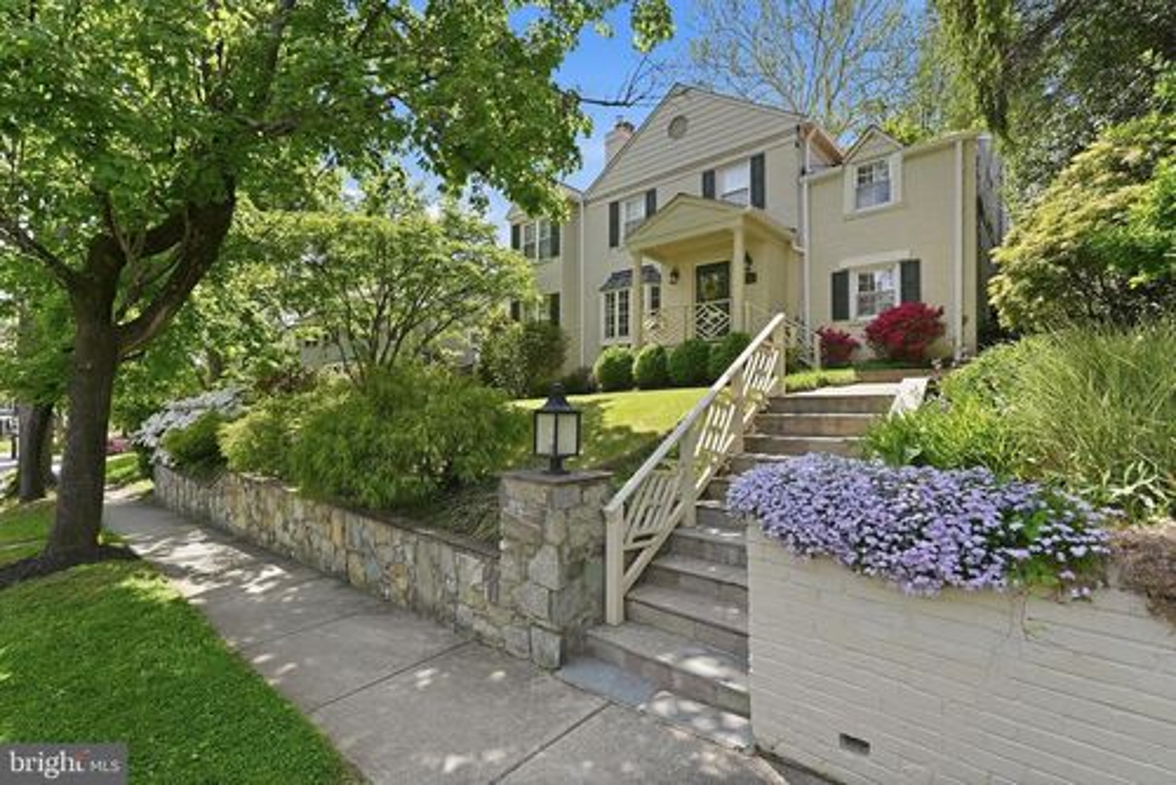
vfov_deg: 73.8
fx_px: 523
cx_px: 588
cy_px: 392
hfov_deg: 96.7
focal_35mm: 16
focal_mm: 16
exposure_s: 1/125
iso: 80
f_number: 5
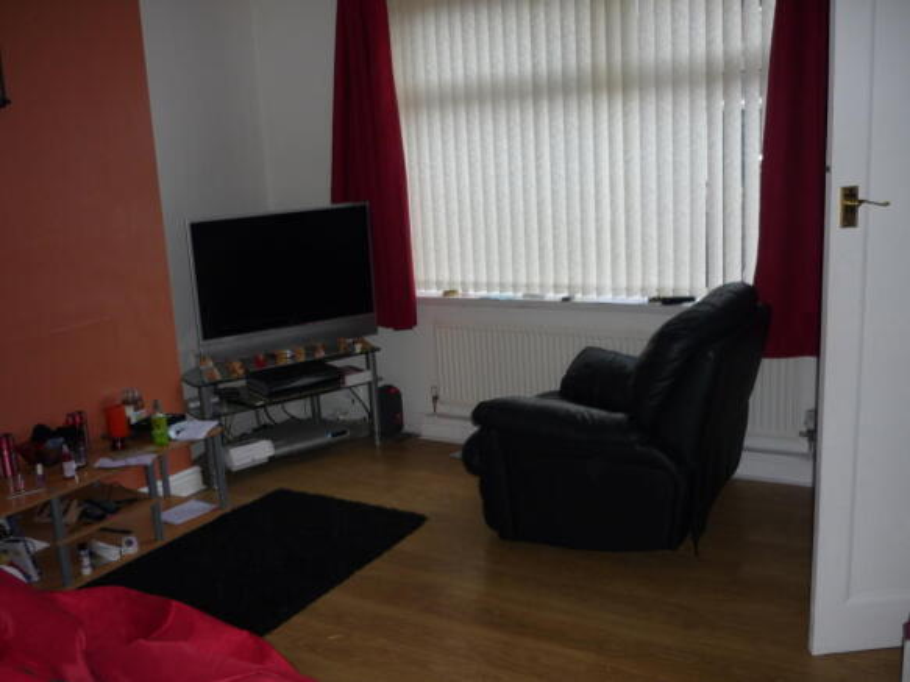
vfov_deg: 42.9
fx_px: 867
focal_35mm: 33
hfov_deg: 55.4
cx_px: 455
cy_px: 341
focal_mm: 5.5
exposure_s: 1/30
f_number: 2.8
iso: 100
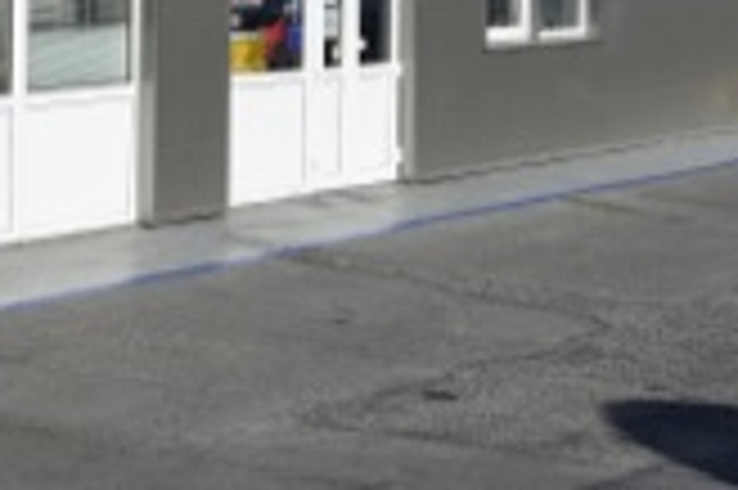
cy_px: -196
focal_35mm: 139
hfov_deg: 13.9
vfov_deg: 9.6
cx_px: -364
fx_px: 2847
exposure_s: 1/4000
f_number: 6.3
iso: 800
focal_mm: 38
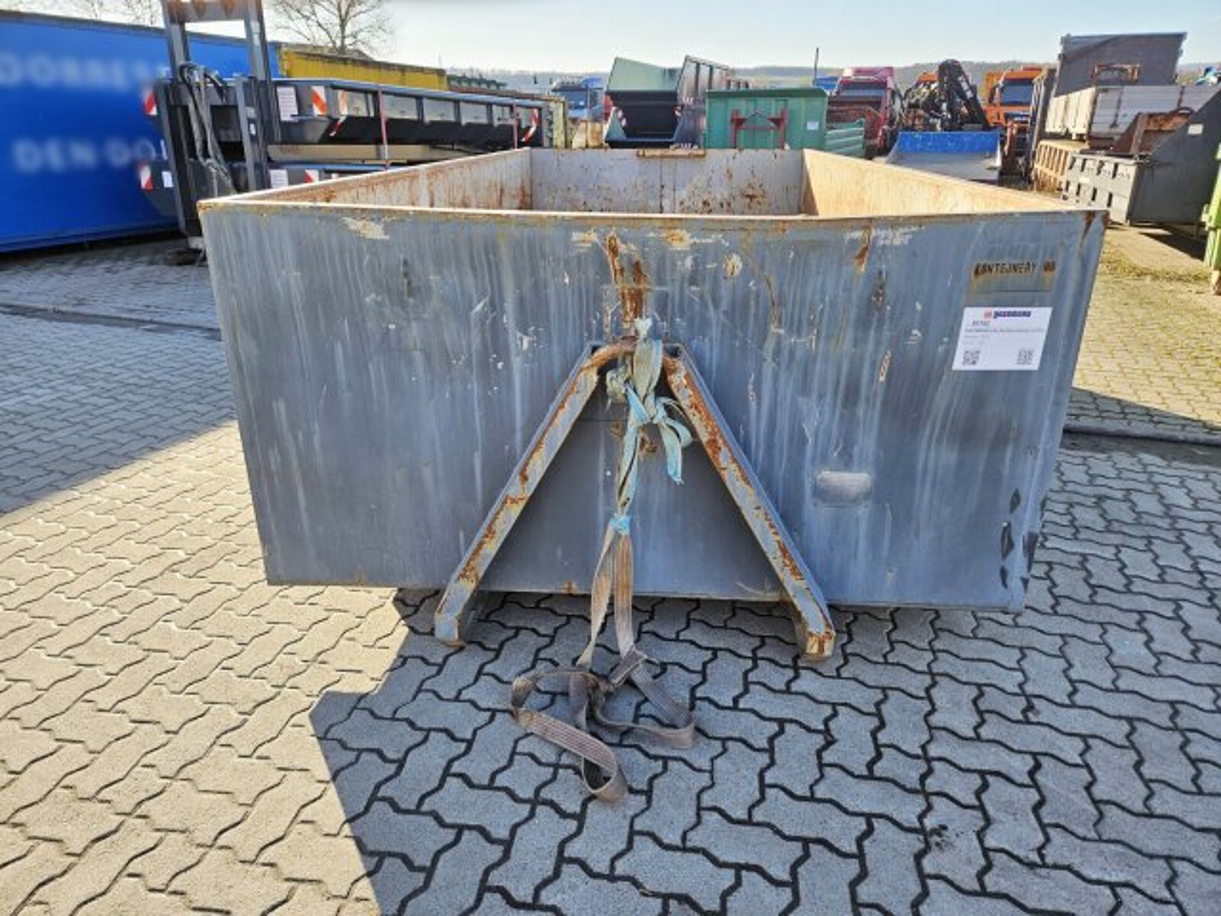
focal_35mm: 23
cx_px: 610
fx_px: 811
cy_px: 458
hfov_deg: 73.9
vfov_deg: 58.9
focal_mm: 5.4
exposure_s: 1/547
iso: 32
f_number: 1.8
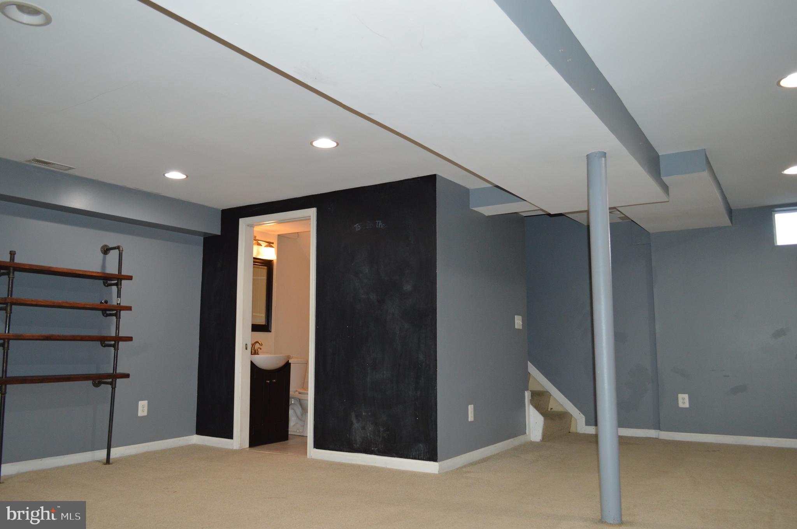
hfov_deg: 67.4
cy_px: 264
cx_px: 398
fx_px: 597
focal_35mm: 27
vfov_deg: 47.8
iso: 800
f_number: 3.5
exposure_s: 1/60
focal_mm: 18
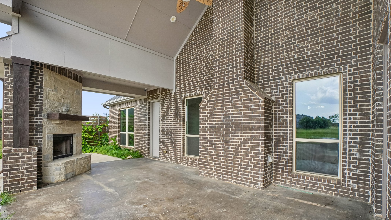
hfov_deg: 99.4
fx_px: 166
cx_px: 193
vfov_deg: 66.5
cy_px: 131
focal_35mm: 16
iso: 400
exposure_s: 1/250
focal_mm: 10
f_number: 8
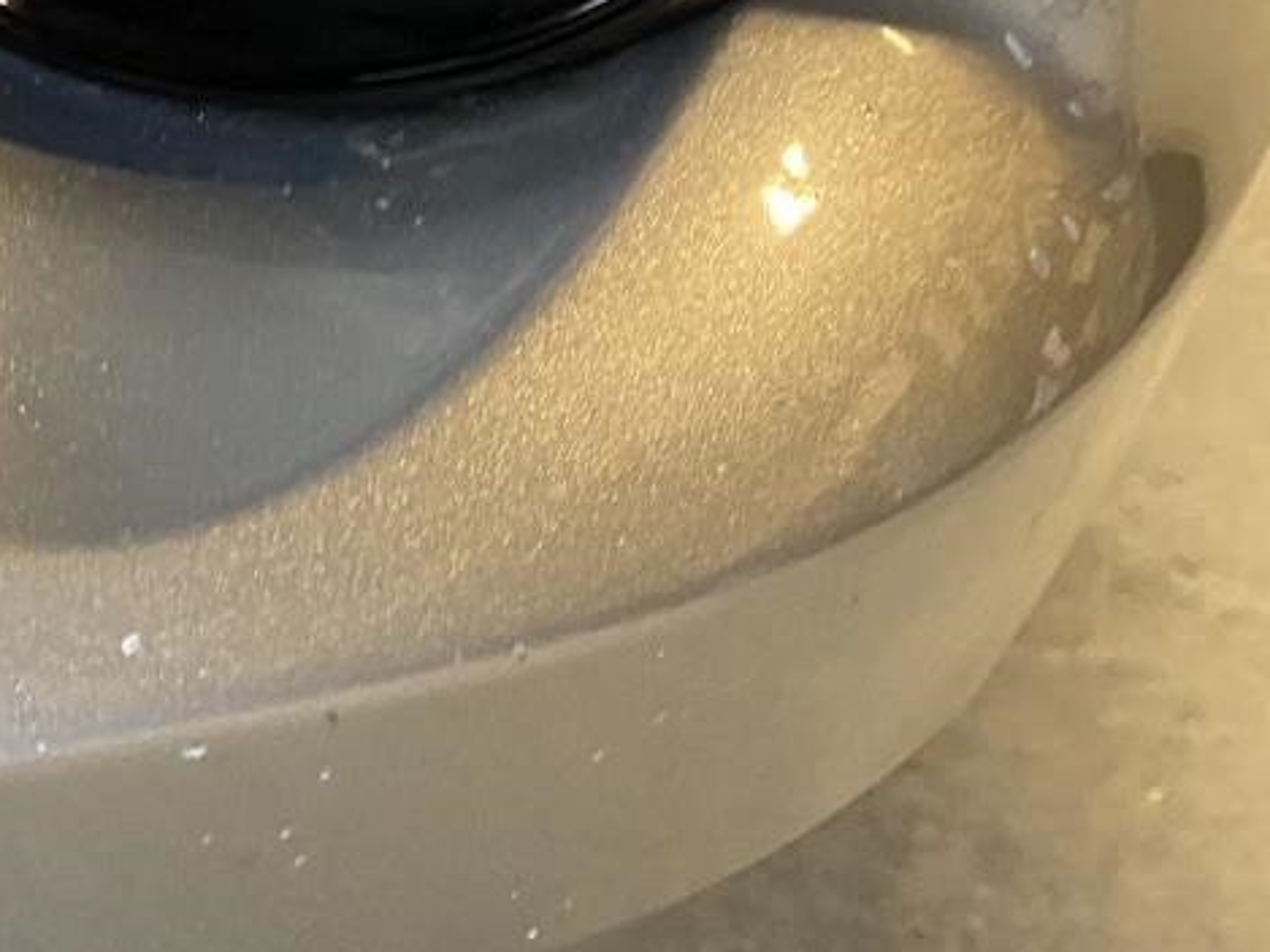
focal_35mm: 71
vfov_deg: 19.0
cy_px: -338
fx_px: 2606
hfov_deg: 25.4
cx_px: -138
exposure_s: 1/60
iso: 400
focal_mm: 4.25
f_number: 1.8
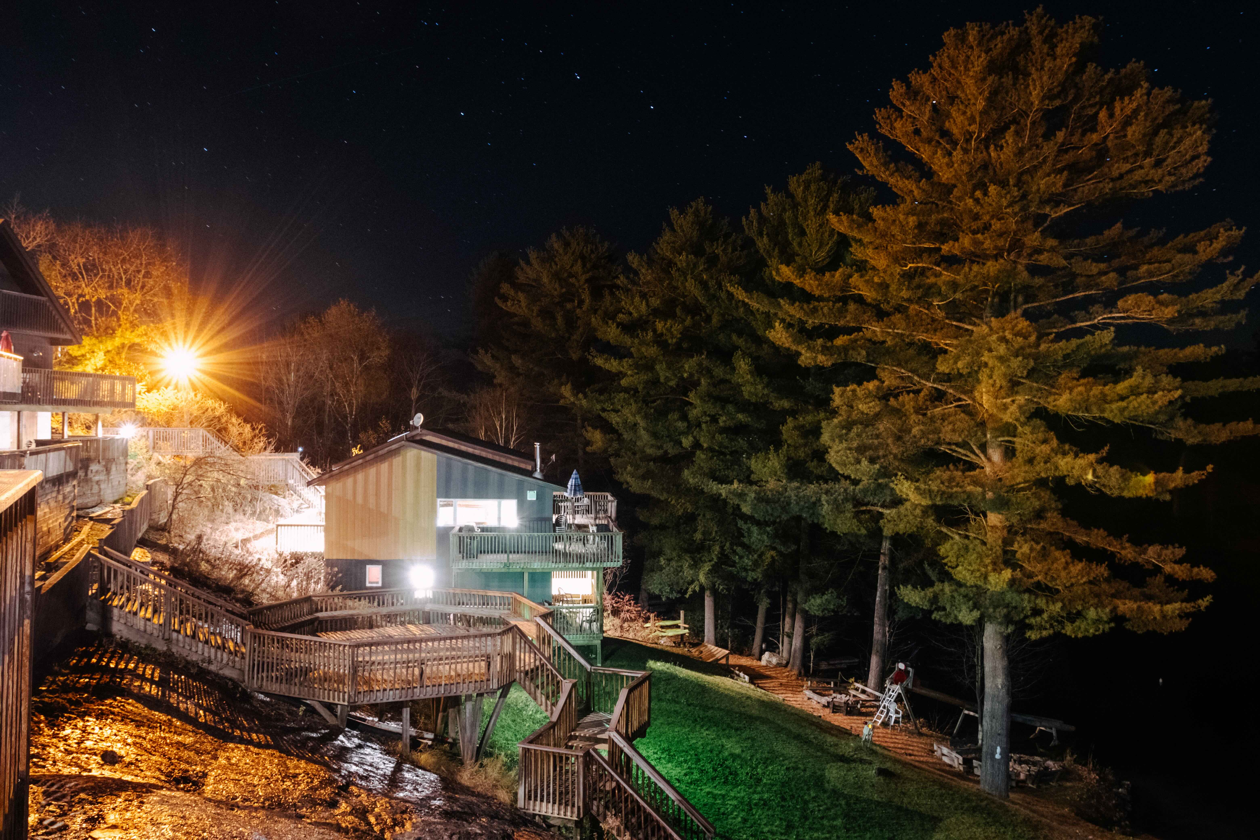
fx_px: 945
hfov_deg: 67.4
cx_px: 630
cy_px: 420
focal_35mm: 27
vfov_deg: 47.9
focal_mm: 18
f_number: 6.3
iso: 3200
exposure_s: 37
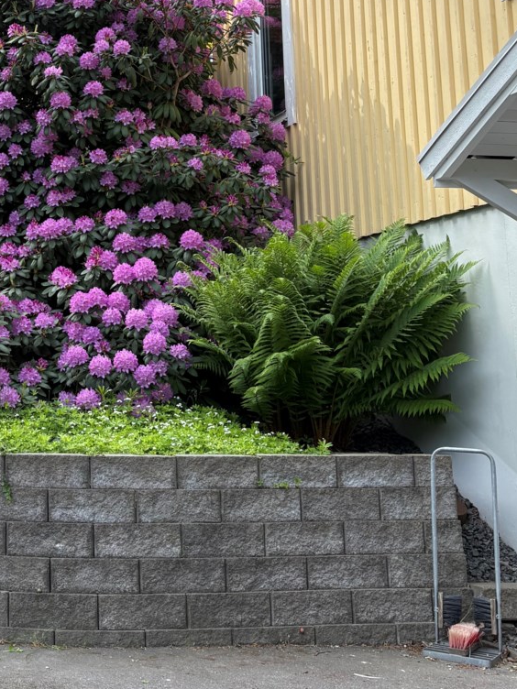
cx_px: -35
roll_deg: +0.1
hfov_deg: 23.5
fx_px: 1175
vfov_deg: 32.2
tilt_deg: +10.2
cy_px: 183
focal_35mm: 59
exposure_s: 1/647
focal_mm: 5.96
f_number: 1.6
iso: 64
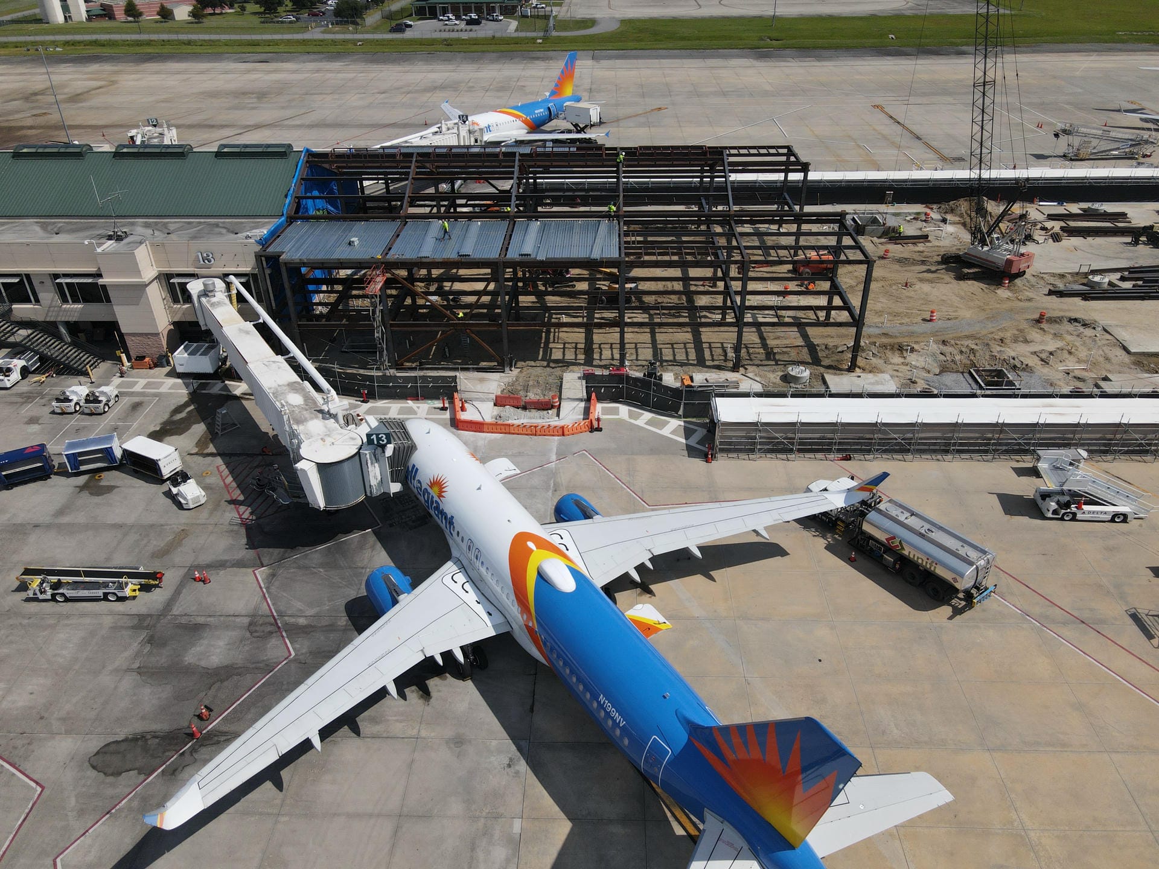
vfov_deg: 56.8
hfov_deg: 71.6
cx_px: 580
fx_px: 804
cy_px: 434
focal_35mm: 24
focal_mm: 4.5
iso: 220
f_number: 2.8
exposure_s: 1/15
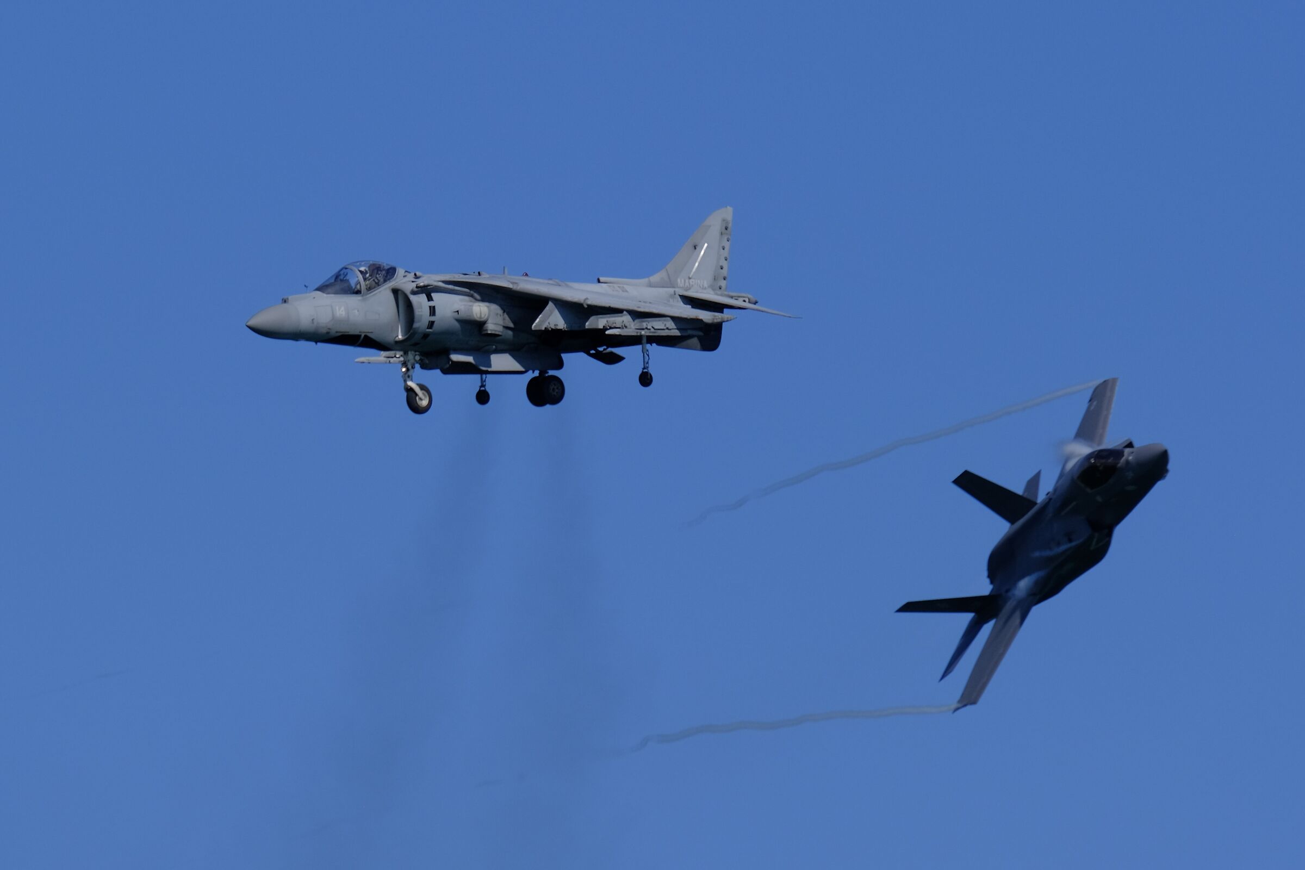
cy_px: 435
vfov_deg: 4.6
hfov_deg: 6.9
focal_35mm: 300
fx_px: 10874
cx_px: 652
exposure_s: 1/950
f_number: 7.1
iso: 160
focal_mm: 200
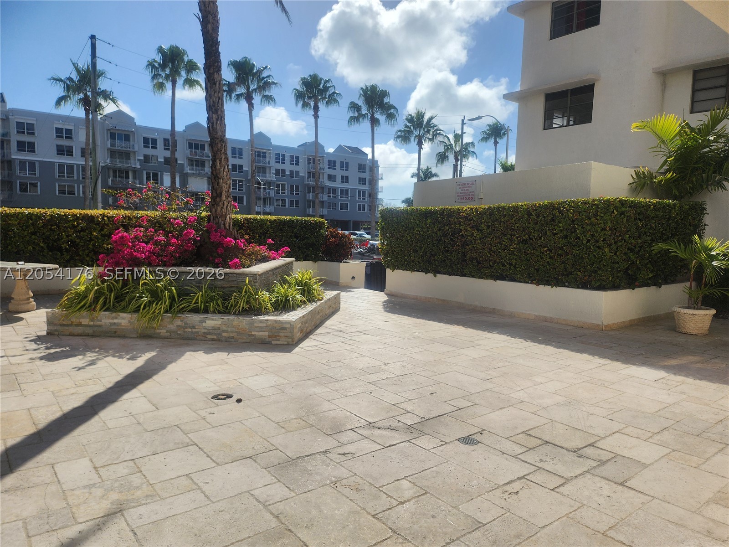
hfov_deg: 71.6
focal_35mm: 24
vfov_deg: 56.8
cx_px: 364
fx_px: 505
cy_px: 274
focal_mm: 5
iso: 50
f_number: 1.8
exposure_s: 1/8301
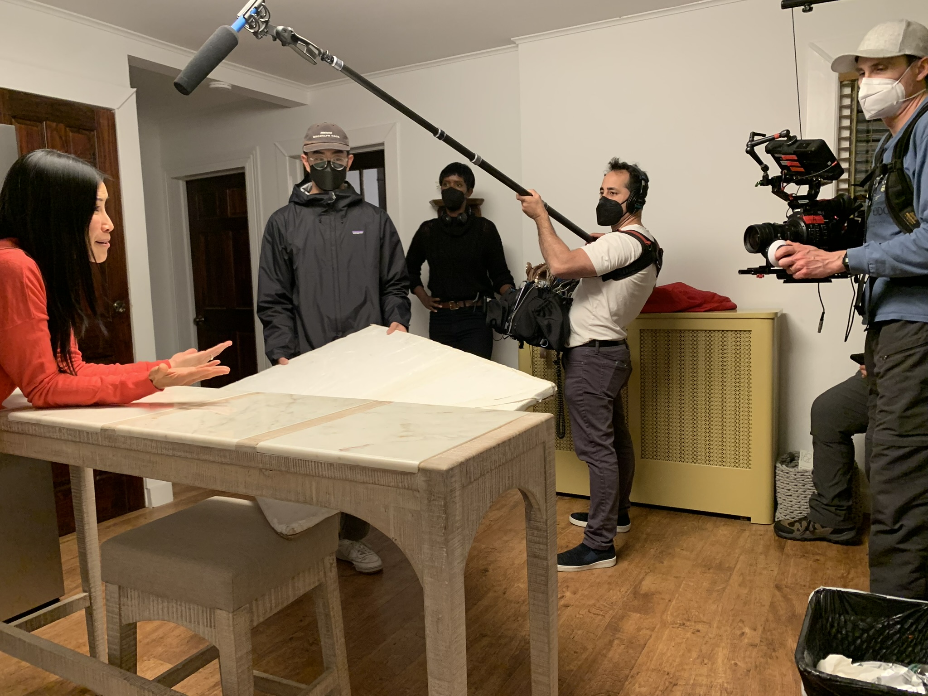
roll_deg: +1.0
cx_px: 464
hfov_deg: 67.3
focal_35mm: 26
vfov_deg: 53.1
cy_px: 348
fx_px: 697
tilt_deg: -6.5
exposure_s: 1/60
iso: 250
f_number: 1.8
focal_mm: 4.25
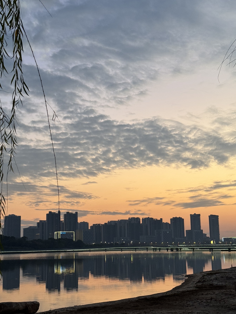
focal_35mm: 54
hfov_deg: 27.0
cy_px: 167
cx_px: 109
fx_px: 491
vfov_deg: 35.5
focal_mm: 6.86
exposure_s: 1/60
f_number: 1.78
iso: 125
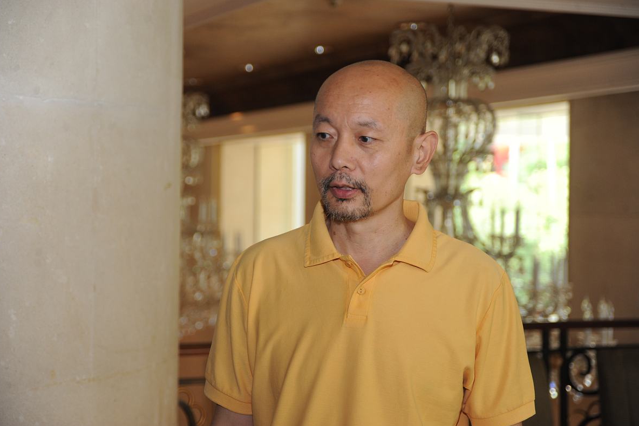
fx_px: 1438
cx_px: 317
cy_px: 214
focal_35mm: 81
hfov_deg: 25.1
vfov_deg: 16.9
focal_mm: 80
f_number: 4.5
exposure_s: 1/250
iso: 640
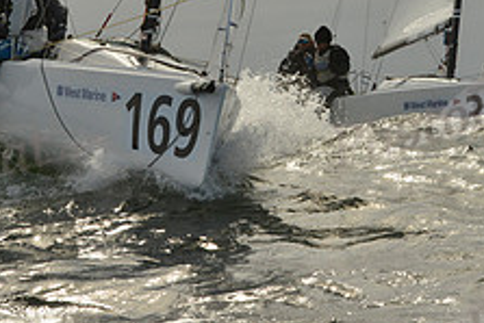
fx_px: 2448
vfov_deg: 7.5
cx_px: 221
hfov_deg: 11.3
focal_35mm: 182
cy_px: 29
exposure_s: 1/1000
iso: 400
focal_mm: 70
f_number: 14
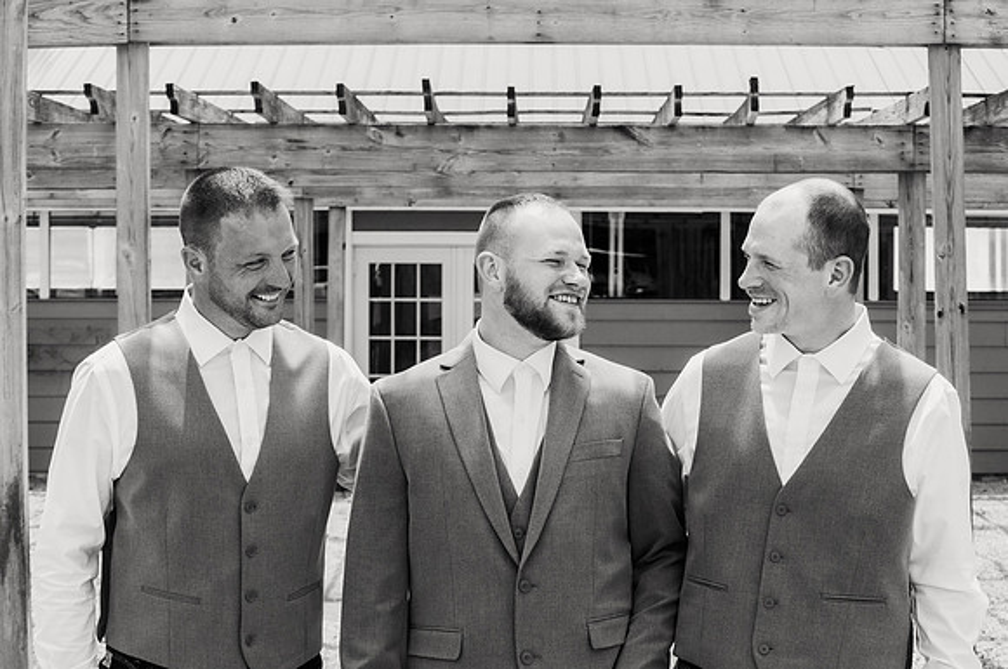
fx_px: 2307
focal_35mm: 82
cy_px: 334
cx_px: 504
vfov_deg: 16.5
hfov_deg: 24.6
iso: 200
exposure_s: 1/320
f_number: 9
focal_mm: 55
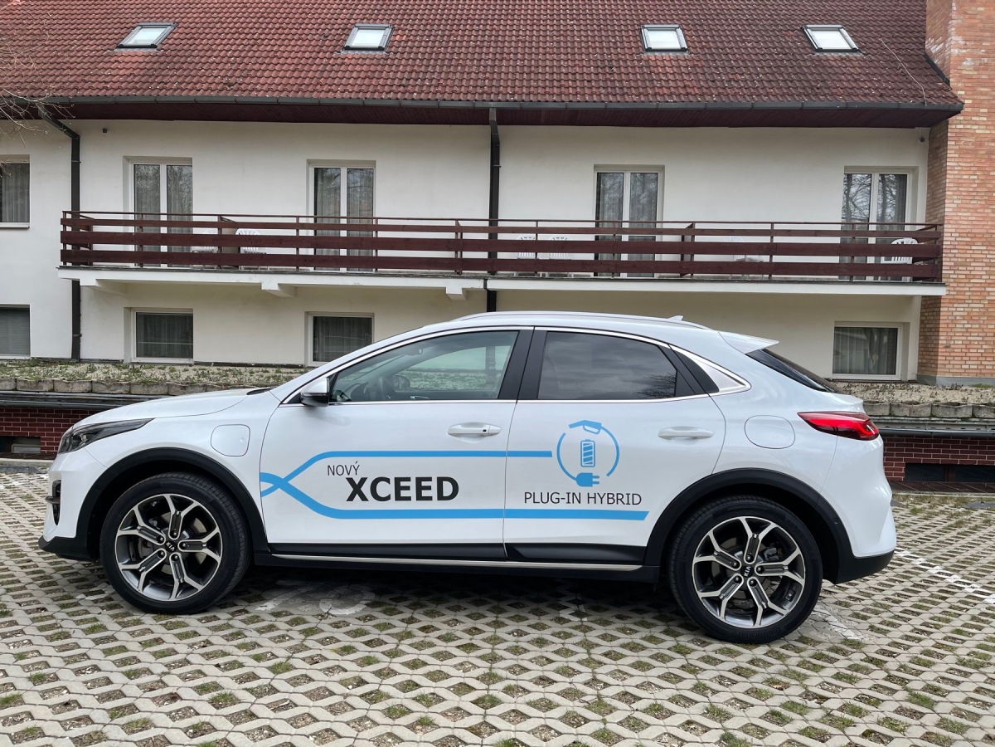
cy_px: 374
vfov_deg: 53.1
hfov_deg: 67.3
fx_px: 747
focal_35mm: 26
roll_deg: -1.0
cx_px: 498
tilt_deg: -3.2
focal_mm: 5.1
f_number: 1.6
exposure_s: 1/1212
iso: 32
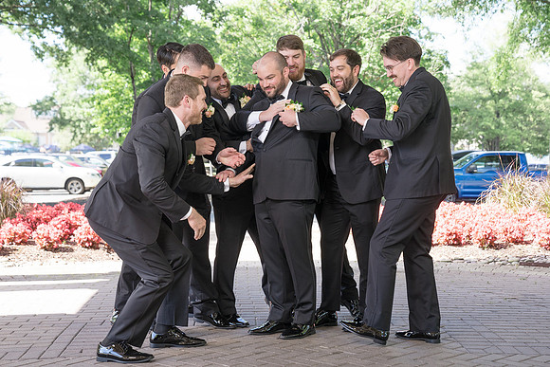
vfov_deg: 22.6
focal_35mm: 60
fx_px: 917
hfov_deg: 33.4
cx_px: 292
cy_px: 195
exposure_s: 1/250
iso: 250
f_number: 4
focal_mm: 56
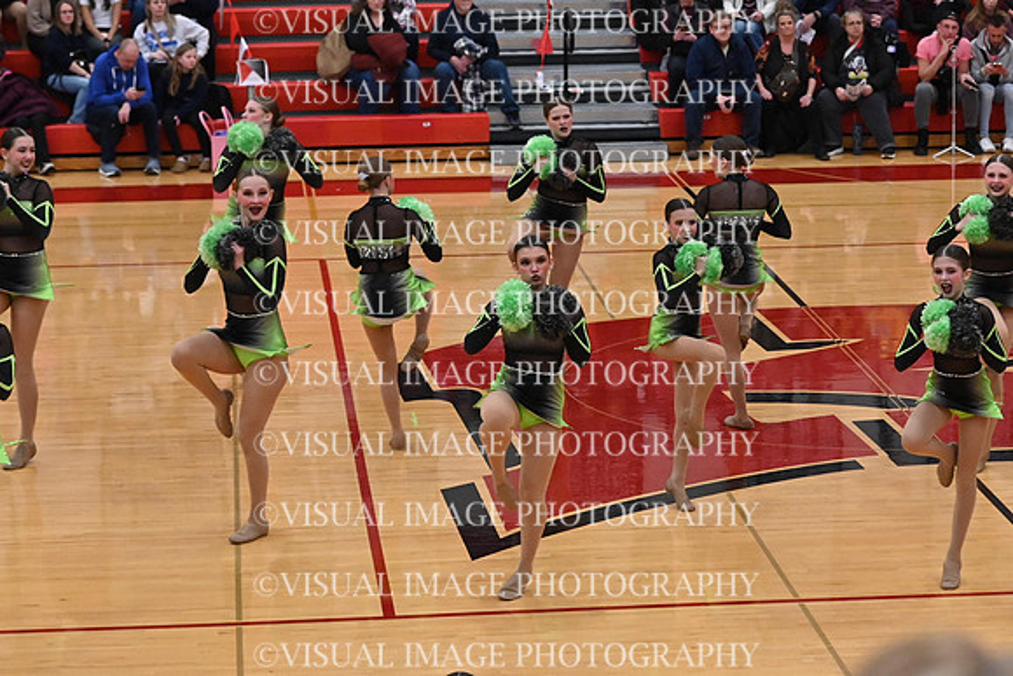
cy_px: 338
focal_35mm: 105
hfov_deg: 19.5
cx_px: 506
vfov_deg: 13.0
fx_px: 2955
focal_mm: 70
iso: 6400
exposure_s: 1/400
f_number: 4
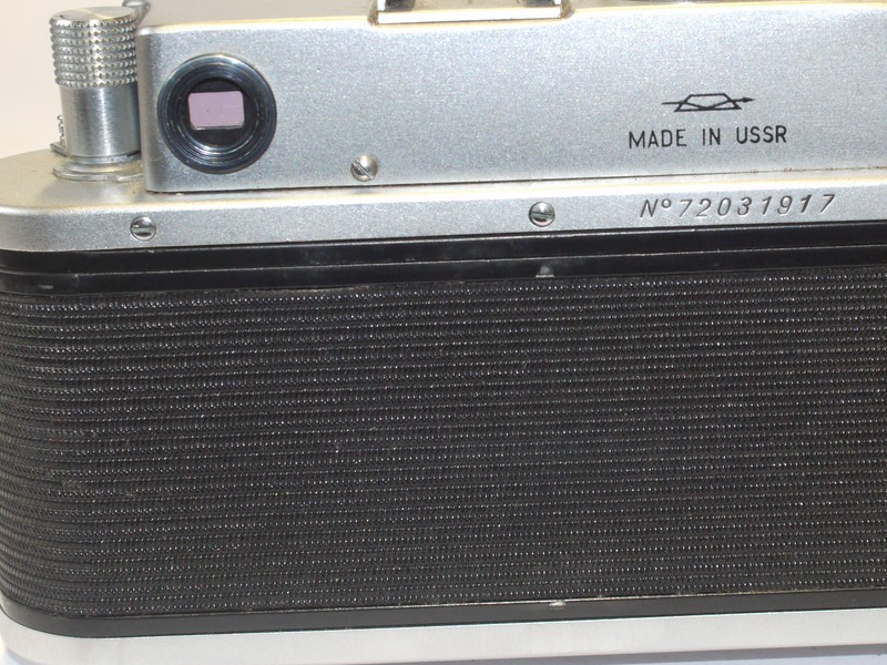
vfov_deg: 16.4
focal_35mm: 90
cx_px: 555
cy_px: 321
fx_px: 2306
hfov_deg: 21.7
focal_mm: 30
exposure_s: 1/30
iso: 800
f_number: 9
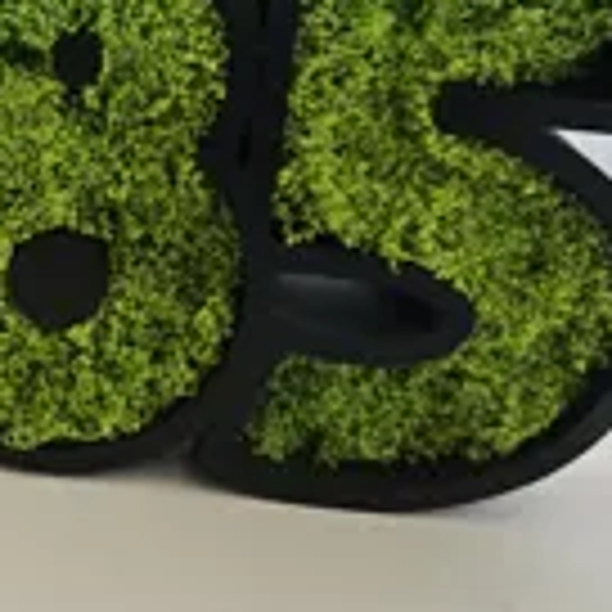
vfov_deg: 28.3
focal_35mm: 60
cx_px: -18
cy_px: 180
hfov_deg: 26.8
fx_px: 1200
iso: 250
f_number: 1.8
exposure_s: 1/100
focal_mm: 5.4
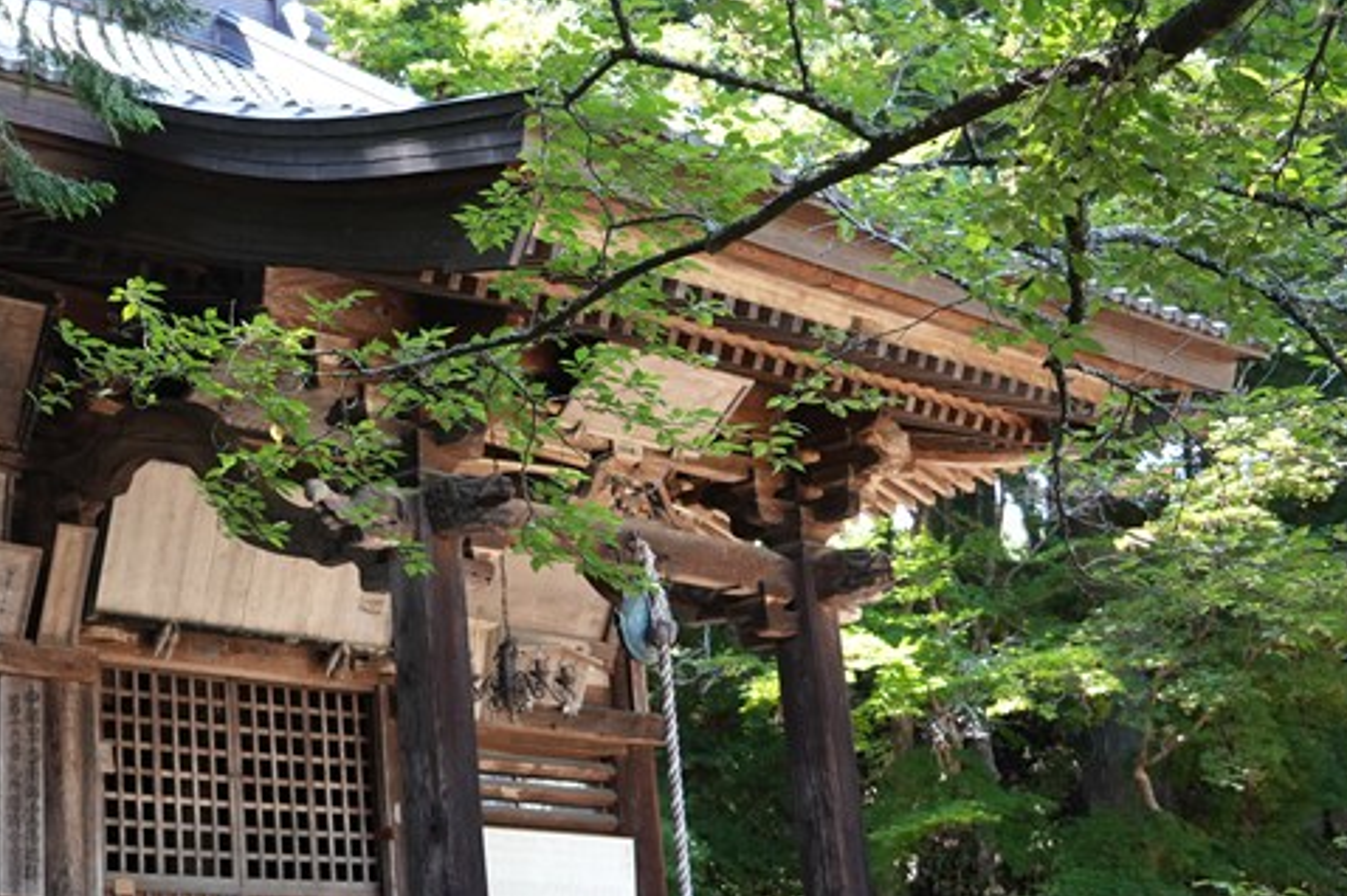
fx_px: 2243
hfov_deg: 31.5
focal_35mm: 60
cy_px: 538
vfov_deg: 22.6
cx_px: 82
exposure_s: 1/160
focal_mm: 28
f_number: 4
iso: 640
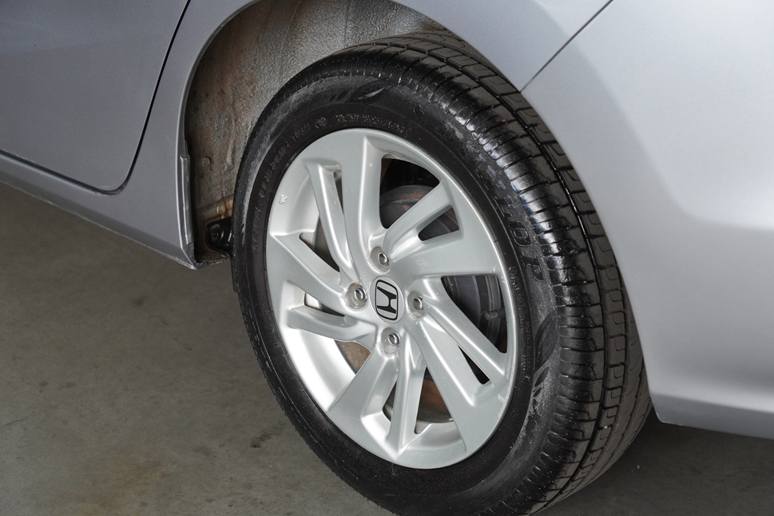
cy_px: 271
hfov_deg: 27.2
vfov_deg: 18.3
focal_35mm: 75
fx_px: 1602
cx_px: 390
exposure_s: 1/160
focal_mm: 47
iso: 640
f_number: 4
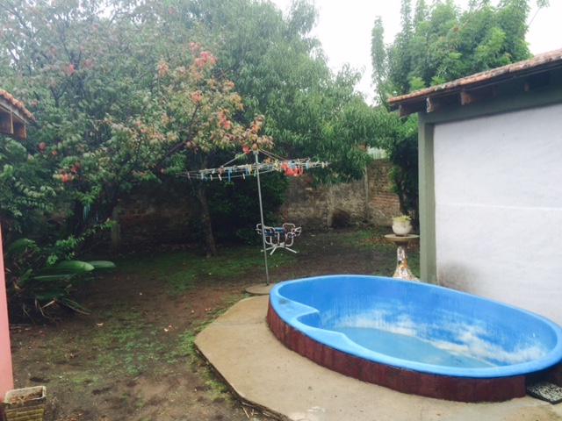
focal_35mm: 29
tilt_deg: -5.2
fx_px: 471
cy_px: 210
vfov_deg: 48.2
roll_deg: +3.1
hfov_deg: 61.7
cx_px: 281
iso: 32
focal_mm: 4.15
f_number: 2.2
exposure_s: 1/247
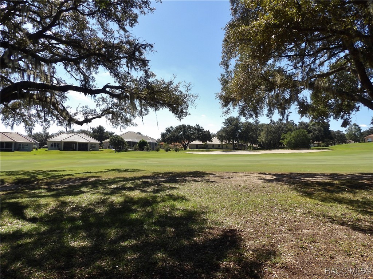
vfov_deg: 56.8
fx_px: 259
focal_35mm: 24
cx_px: 186
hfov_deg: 71.6
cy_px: 140
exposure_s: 1/484
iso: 100
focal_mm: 4.3
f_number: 4.6
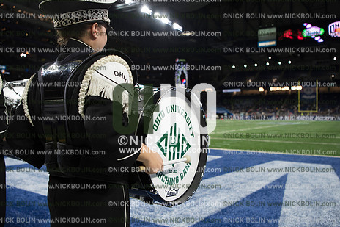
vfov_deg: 43.6
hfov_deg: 61.9
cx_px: 164
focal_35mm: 30
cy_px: 119
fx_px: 283
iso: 1250
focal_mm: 24
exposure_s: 1/1250
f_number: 2.8
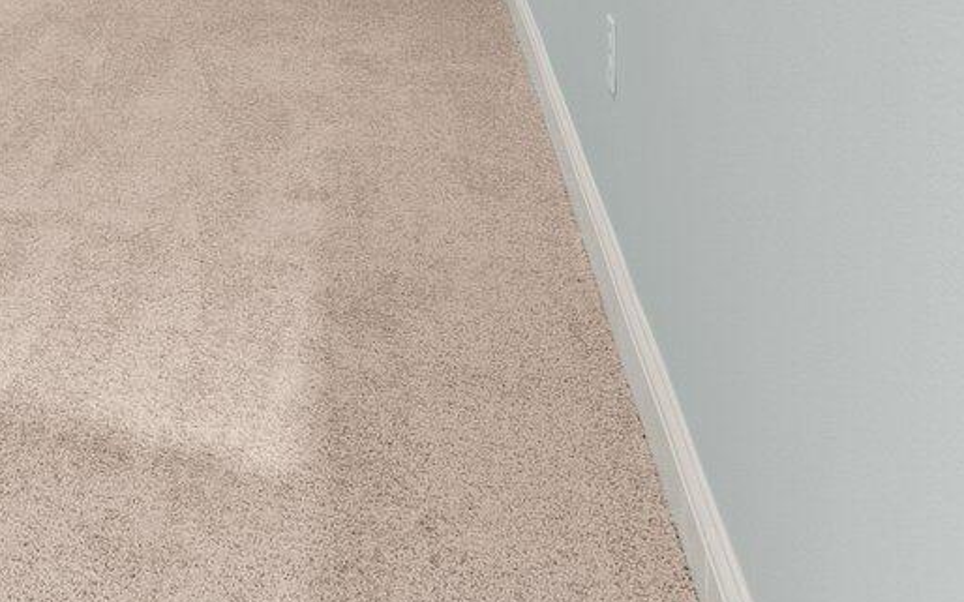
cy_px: -374
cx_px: -259
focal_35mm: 65
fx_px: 1707
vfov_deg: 17.4
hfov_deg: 27.0
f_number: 8
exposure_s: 1/2
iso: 400
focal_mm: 16
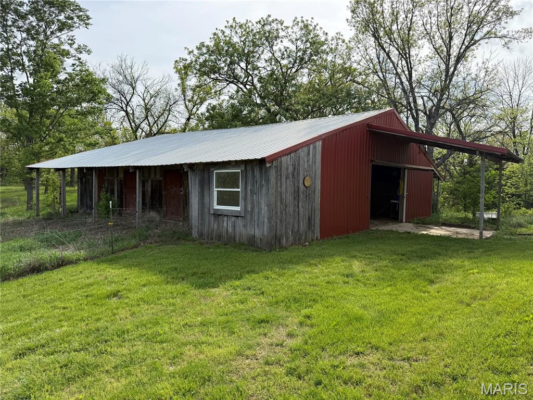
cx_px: 266
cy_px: 200
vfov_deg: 56.8
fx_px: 370
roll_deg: -1.1
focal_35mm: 24
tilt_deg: -0.5
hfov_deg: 71.6
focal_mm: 6.76
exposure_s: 1/4167
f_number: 1.78
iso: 100
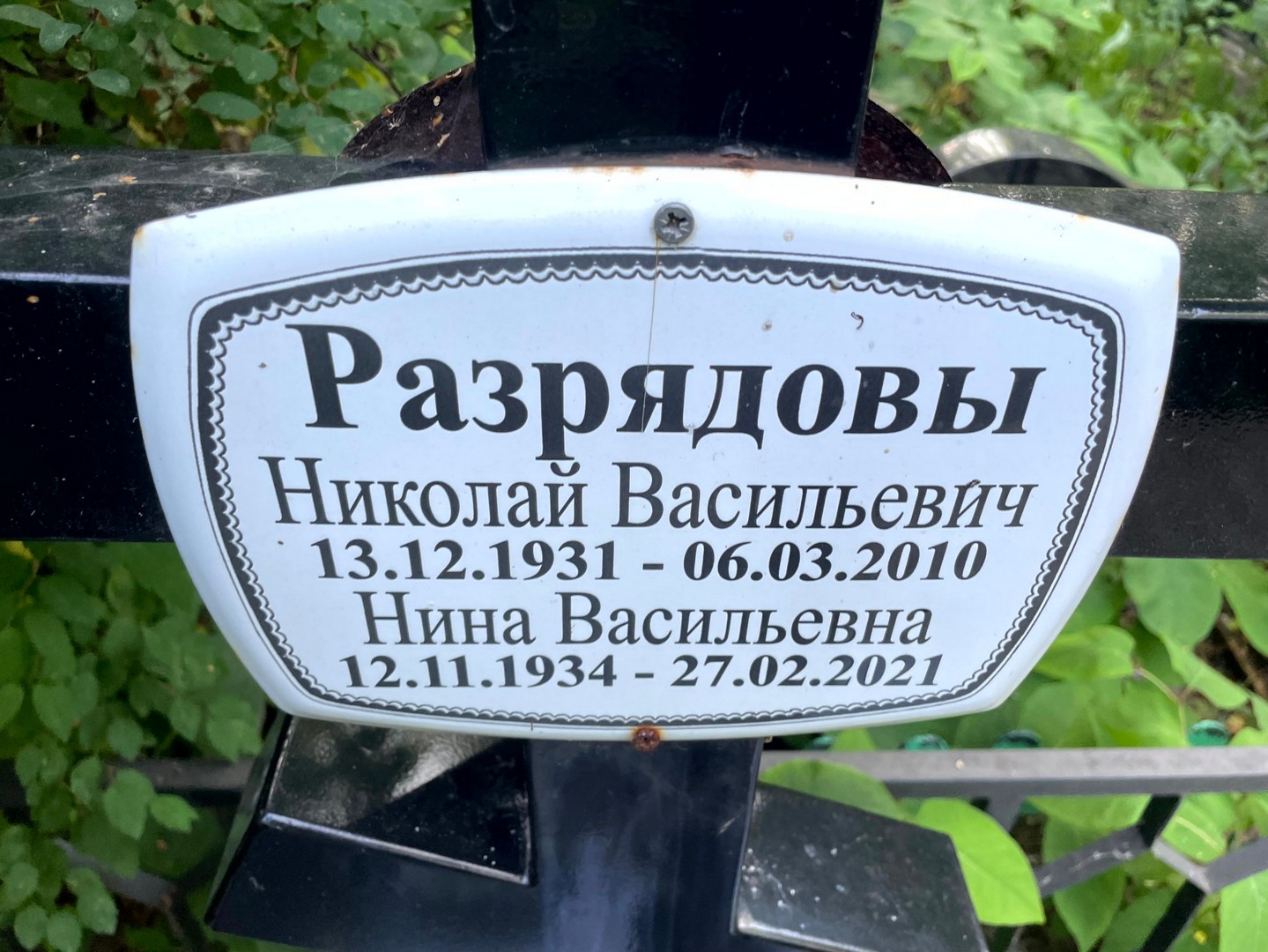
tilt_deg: -40.2
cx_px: 634
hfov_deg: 67.3
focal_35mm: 26
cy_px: 476
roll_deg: -2.3
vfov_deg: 53.1
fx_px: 953
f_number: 1.6
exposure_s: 1/121
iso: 64
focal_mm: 4.2
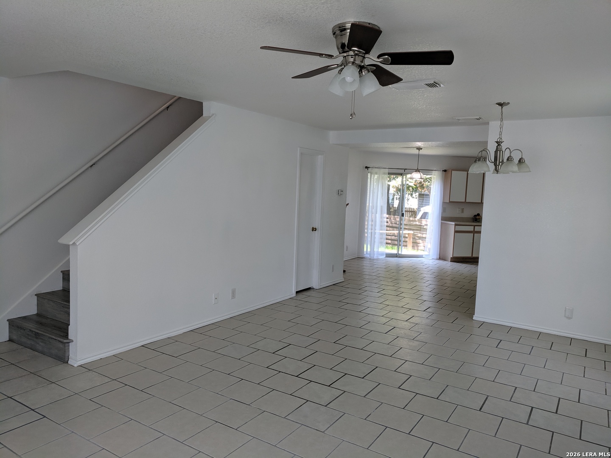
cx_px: 306
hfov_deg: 67.3
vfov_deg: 53.1
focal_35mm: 26
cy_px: 229
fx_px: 459
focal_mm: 4.67
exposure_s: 1/120
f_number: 2
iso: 86
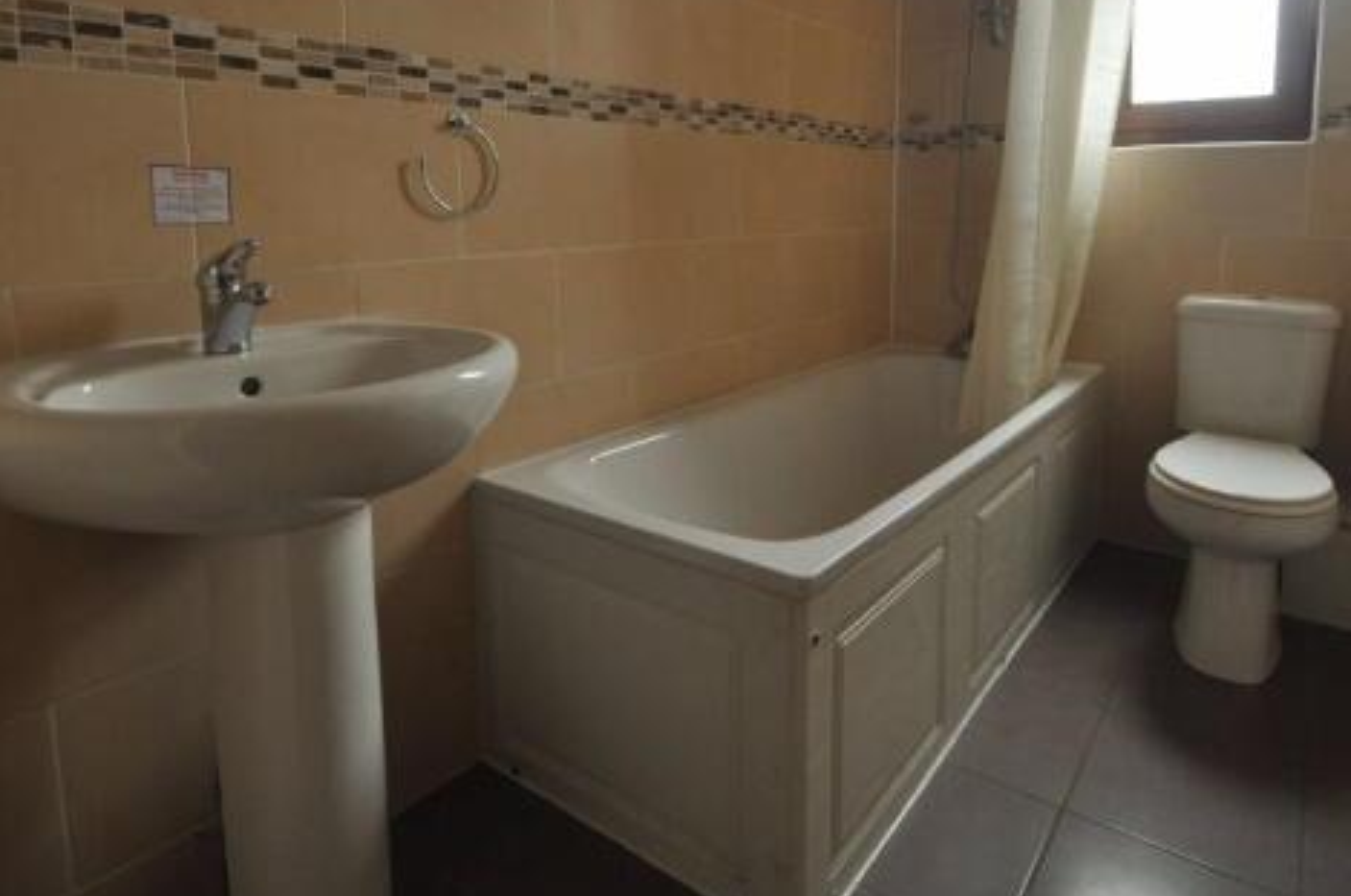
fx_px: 787
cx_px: 752
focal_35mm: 21
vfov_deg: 58.2
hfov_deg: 81.0
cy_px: 311
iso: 800
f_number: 4
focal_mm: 10
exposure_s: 1/60
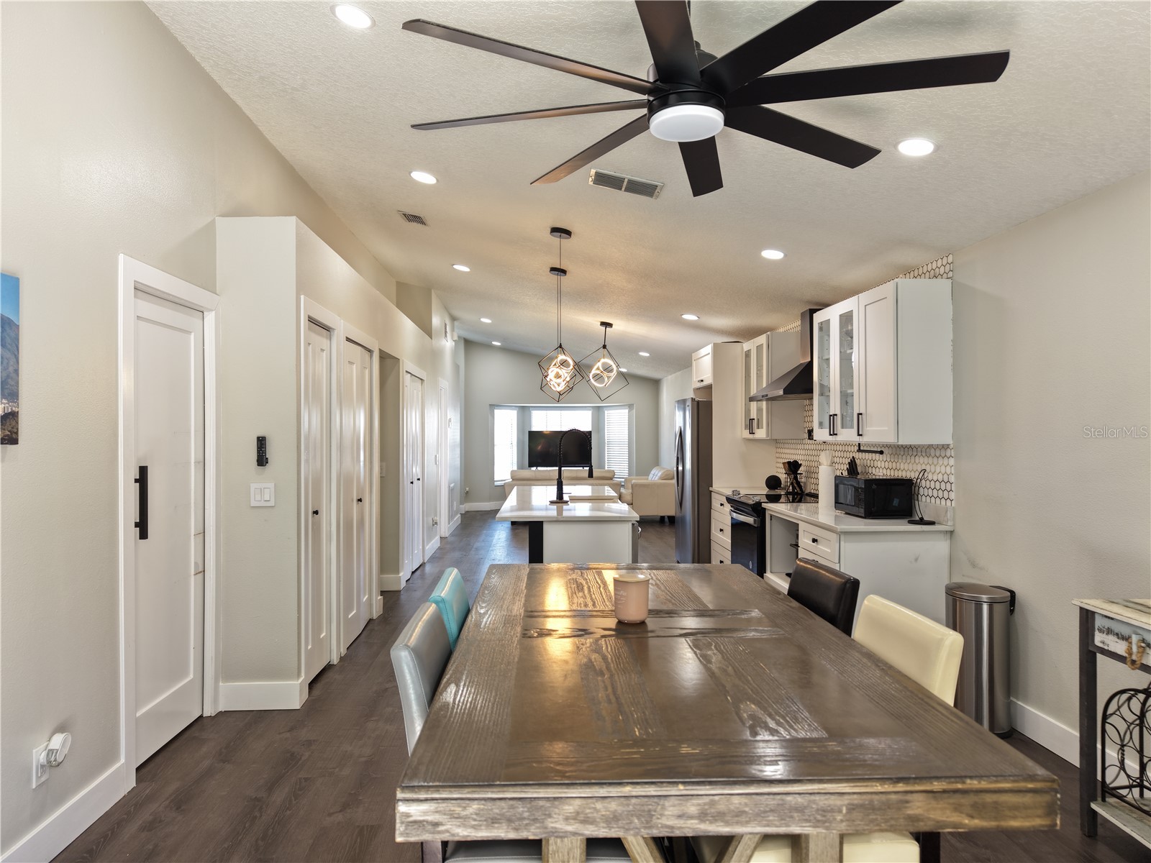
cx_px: 576
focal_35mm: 24
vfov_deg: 56.8
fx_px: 798
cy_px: 432
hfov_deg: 71.6
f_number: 1.8
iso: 100
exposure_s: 1/30
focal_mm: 8.67
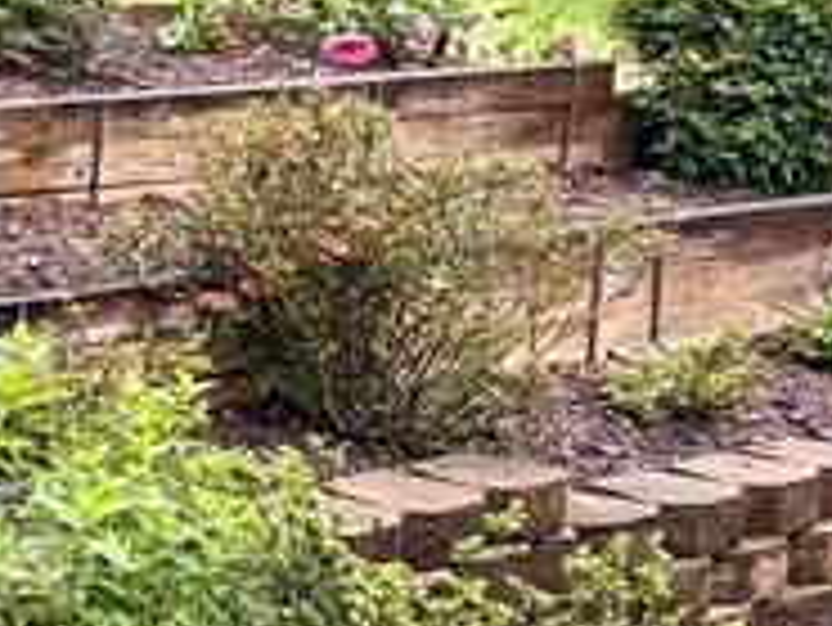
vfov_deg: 11.0
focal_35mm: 133
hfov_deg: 11.2
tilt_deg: -1.9
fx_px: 3199
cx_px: -1408
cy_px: -131
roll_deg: +0.8
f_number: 1.78
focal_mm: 6.76
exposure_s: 1/121
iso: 125
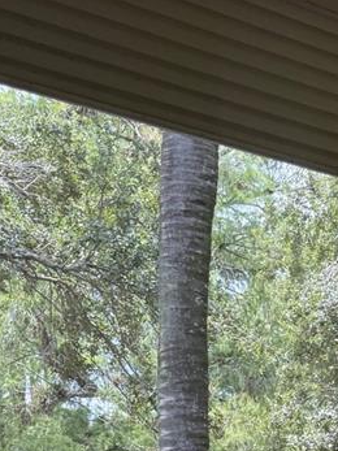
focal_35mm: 83
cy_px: 623
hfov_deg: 17.1
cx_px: 393
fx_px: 1081
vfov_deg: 20.9
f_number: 1.78
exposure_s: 1/301
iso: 80
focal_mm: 6.76
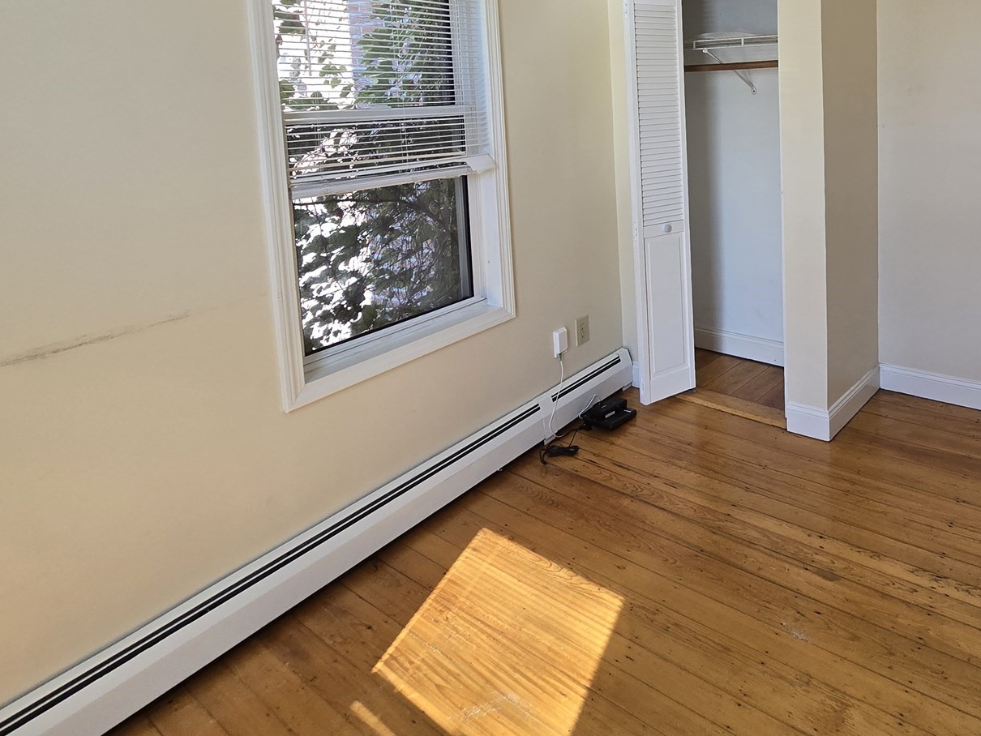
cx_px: 752
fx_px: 624
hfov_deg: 70.5
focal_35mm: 22
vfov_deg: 56.6
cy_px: 145
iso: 64
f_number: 2.2
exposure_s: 1/120
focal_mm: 2.2
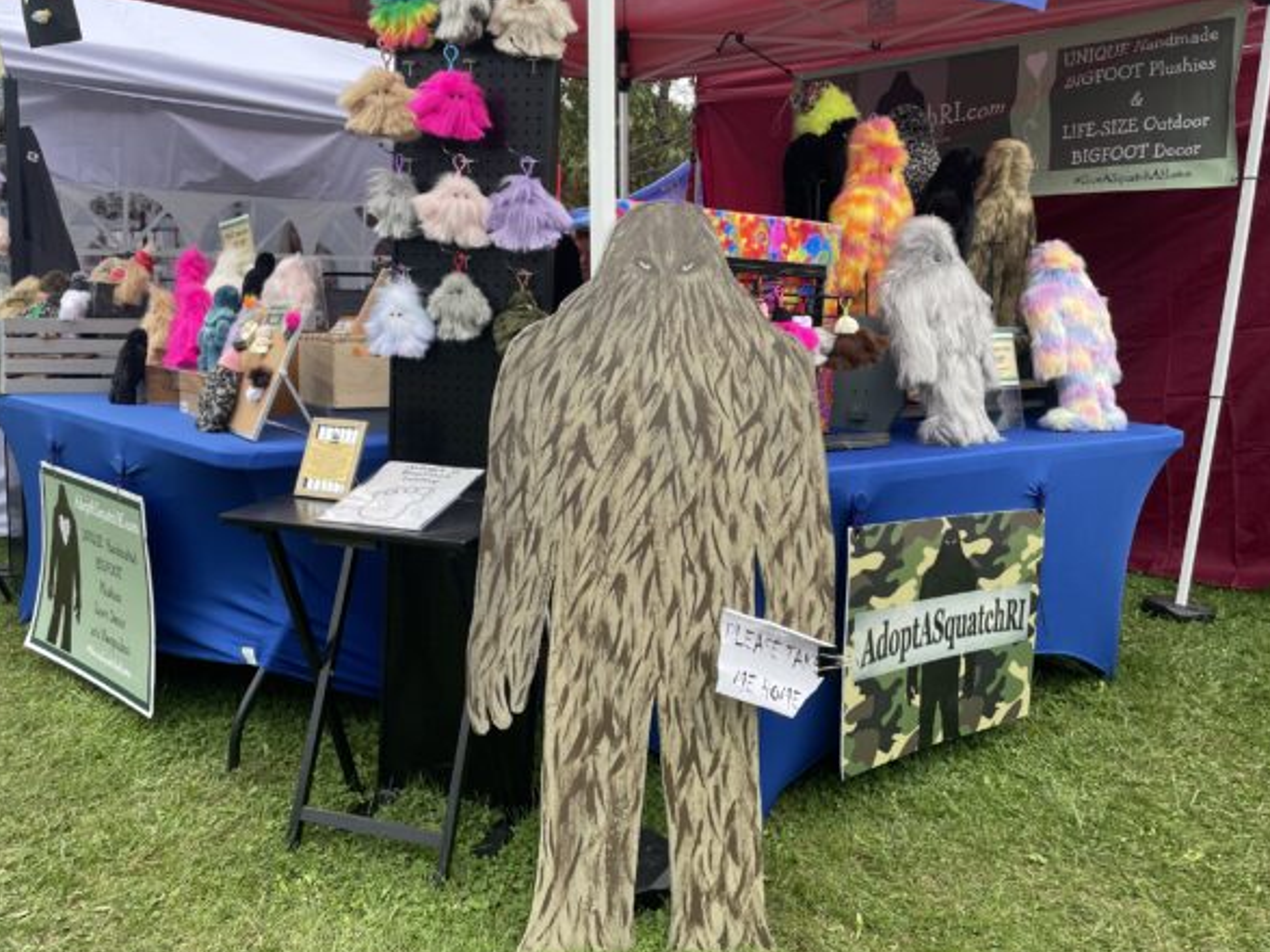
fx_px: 1137
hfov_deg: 58.3
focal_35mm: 31
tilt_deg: -7.7
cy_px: 473
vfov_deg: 45.4
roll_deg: -0.9
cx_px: 573
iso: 32
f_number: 1.6
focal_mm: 4.2
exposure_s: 1/307
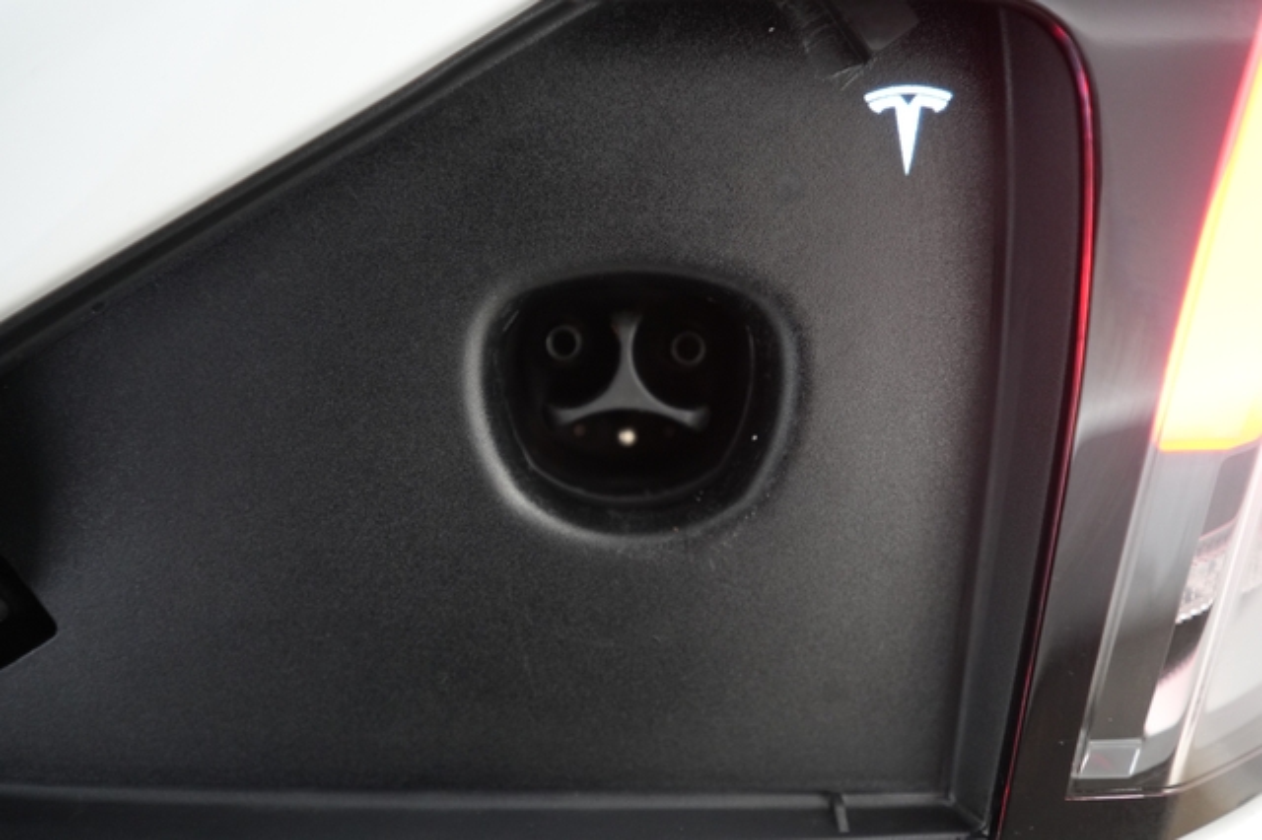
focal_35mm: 27
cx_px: 631
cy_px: 420
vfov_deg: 47.9
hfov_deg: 67.4
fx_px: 946
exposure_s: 1/60
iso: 2500
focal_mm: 27
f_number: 2.8
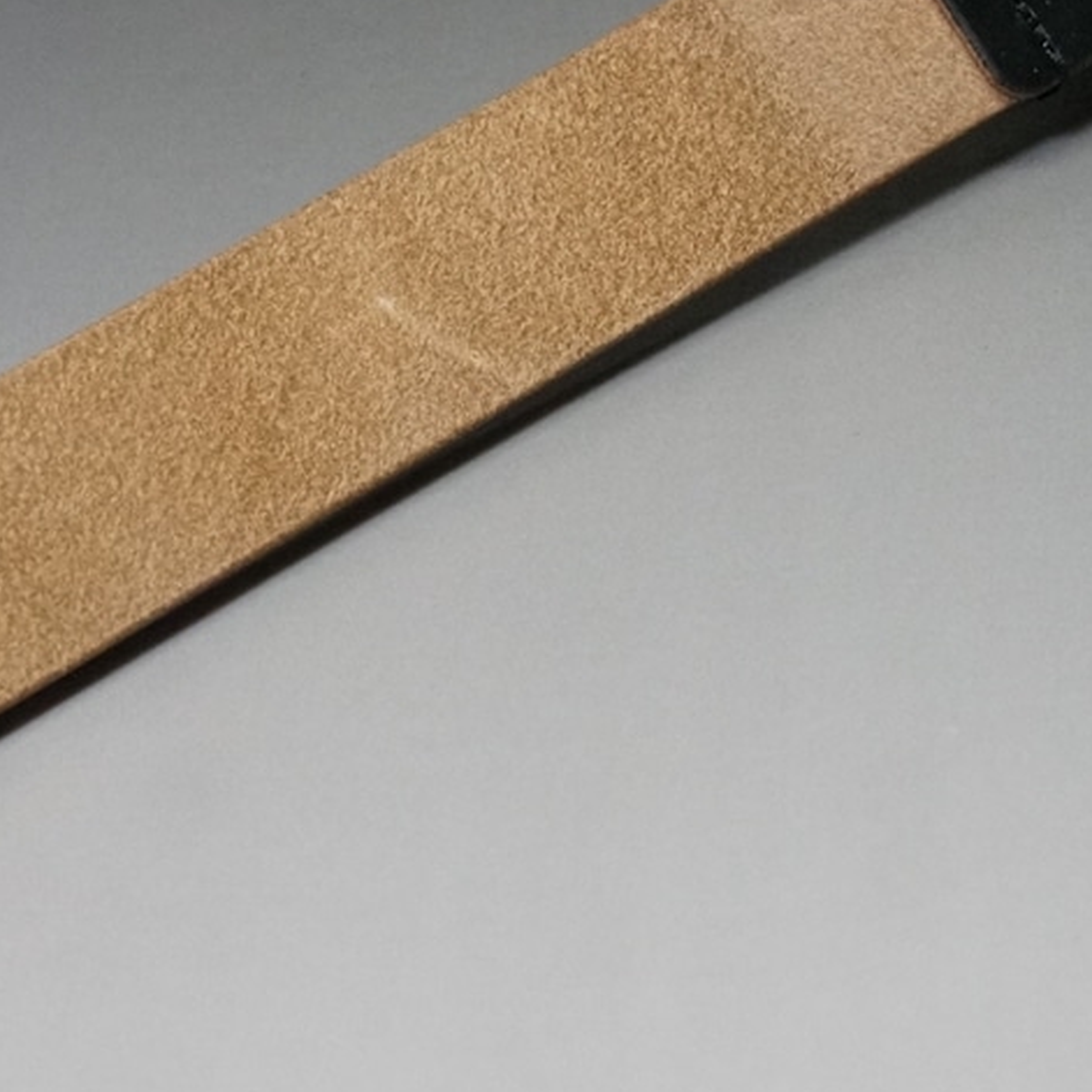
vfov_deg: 16.2
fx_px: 3822
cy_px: 230
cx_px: 452
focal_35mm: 107
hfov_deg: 16.3
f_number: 5
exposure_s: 1/160
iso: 2500
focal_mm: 33
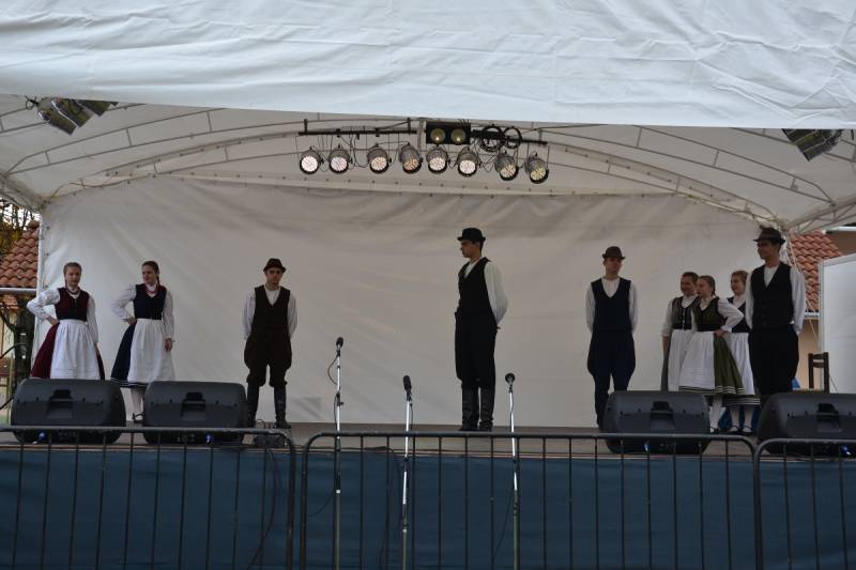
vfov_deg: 26.5
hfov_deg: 38.9
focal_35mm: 51
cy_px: 285
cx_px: 428
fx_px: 1212
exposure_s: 1/125
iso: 200
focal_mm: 34
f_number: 5.6
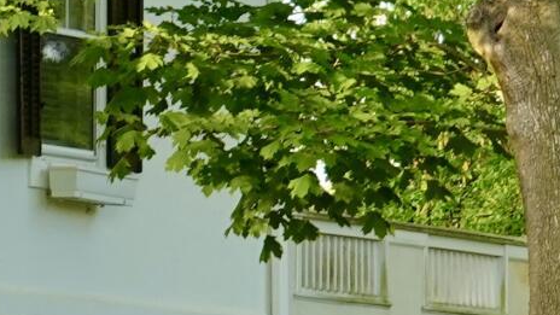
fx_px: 5331
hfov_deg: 5.9
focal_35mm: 359
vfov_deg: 3.4
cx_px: -363
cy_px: 208
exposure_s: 1/80
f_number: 4
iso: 100
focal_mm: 19.43
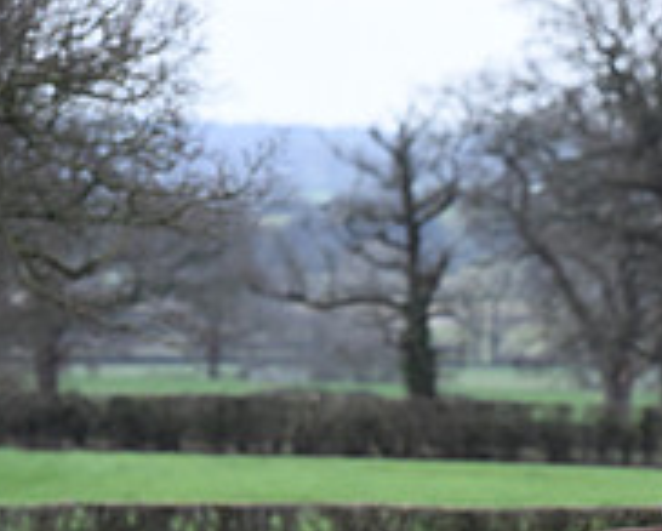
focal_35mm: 478
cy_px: 666
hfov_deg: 4.0
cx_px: 968
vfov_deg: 3.2
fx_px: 9375
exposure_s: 1/1250
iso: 2500
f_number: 5.6
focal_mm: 160
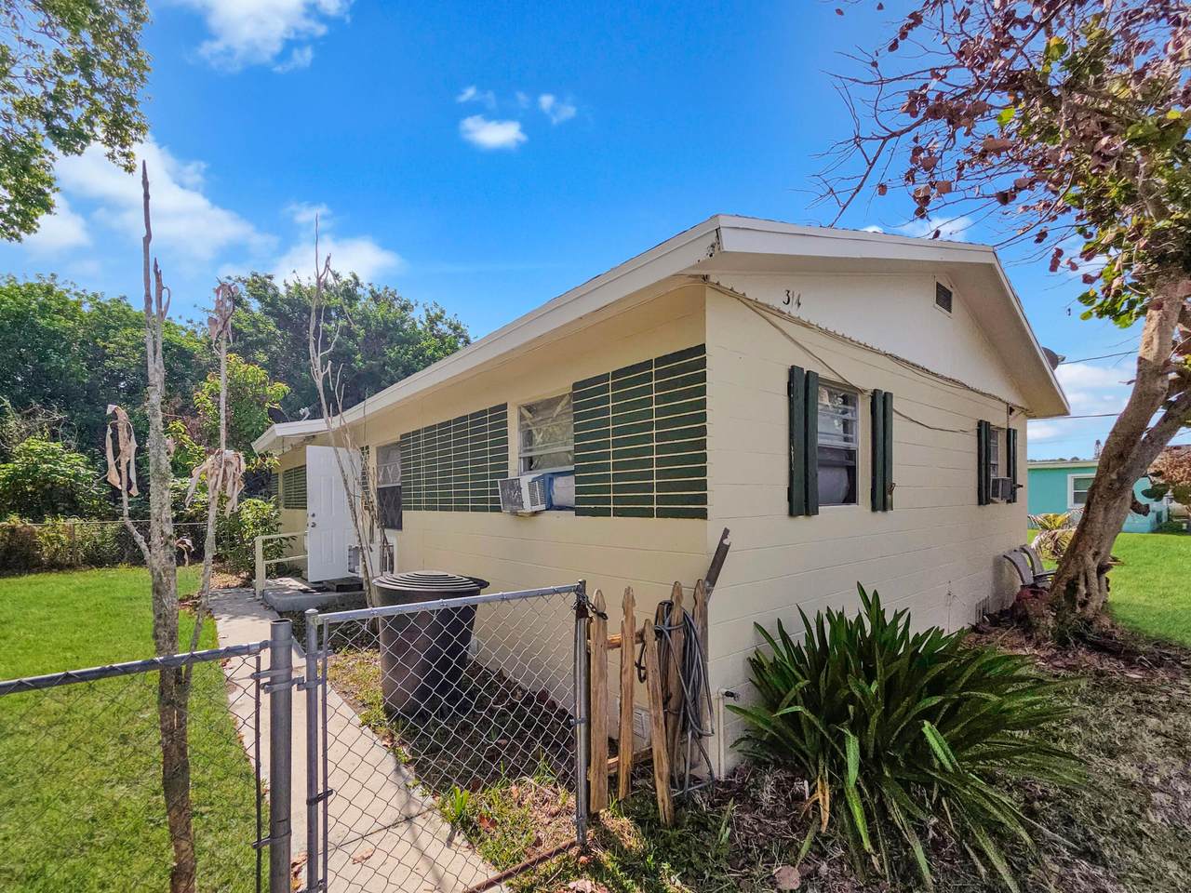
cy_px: 446
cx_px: 596
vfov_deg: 89.9
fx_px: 447
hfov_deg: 106.2
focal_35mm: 13
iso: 50
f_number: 2.2
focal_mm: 2.2
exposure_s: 1/3001
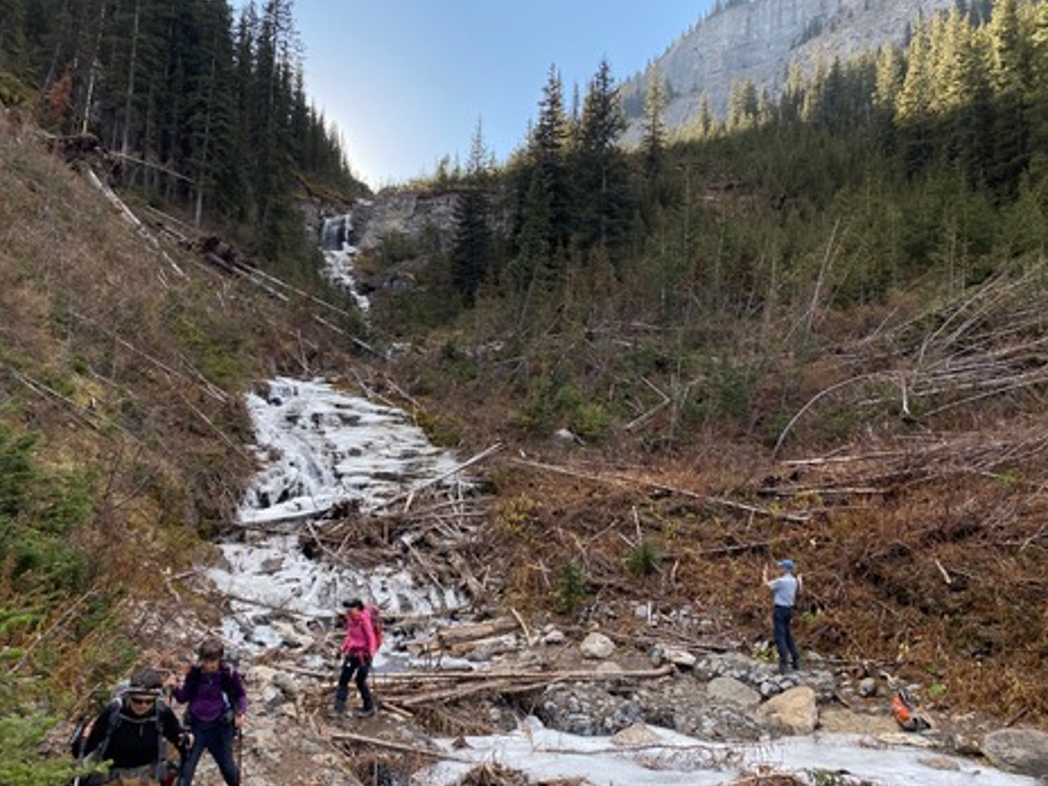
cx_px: 526
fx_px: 848
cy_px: 414
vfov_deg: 49.7
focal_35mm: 28
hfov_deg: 63.4
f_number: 1.8
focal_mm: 4.25
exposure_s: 1/1043
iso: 32
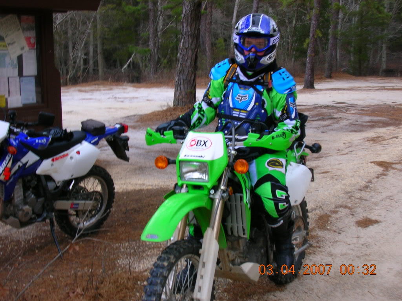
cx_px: 201
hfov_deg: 35.6
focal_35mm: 54
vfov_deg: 27.0
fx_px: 627
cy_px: 150
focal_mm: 9
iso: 50
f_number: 5.7
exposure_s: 1/31
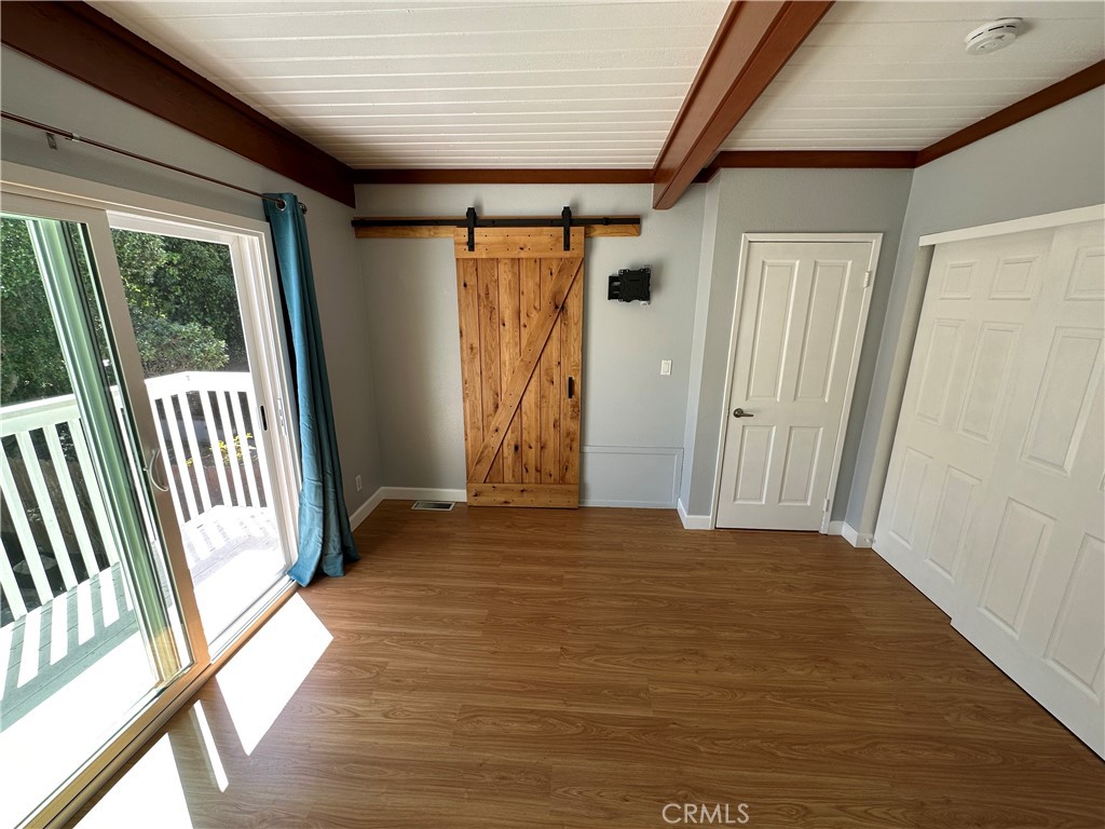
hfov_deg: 102.1
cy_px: 414
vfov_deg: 85.7
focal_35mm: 14
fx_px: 447
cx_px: 552
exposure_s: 1/103
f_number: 2.2
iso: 40
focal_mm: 2.22
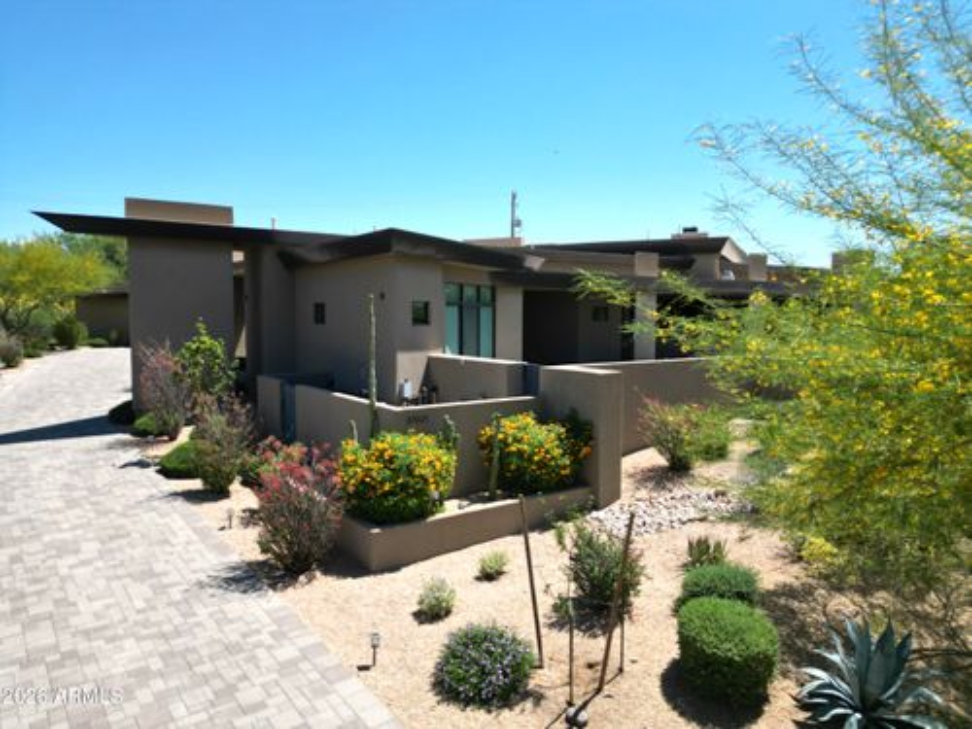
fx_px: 674
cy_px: 364
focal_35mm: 24
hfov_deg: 71.6
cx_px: 486
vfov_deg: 56.8
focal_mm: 6.72
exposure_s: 1/2500
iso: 110
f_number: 1.7
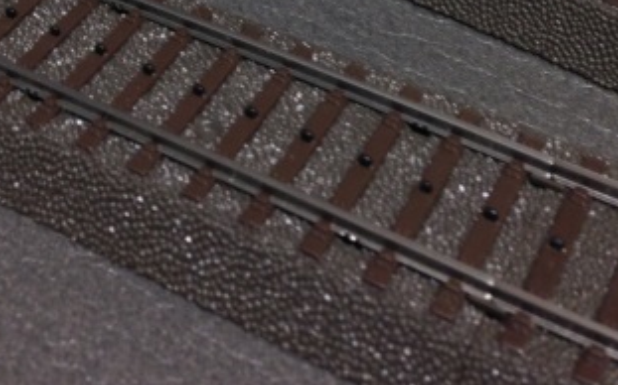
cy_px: -246
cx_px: 292
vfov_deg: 16.0
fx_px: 1212
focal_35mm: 72
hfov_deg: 28.6
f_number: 2.4
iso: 64
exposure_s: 1/20
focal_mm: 4.12
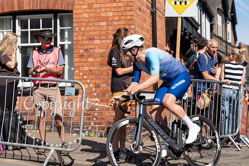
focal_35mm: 70
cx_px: 124
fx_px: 484
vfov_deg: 19.5
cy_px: 83
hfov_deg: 28.8
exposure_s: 1/1000
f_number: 3.5
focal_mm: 70
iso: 100
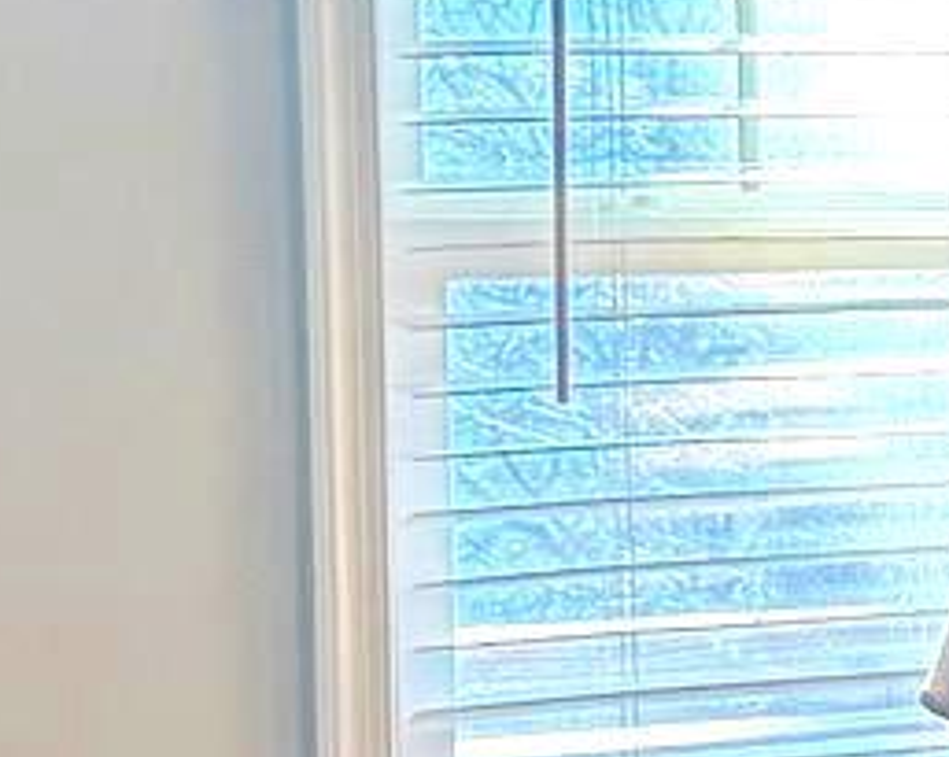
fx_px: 5246
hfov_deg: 9.5
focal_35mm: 187
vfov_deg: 8.2
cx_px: 2009
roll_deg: -1.6
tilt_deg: -5.9
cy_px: 624
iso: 250
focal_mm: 6.76
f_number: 1.78
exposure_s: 1/120
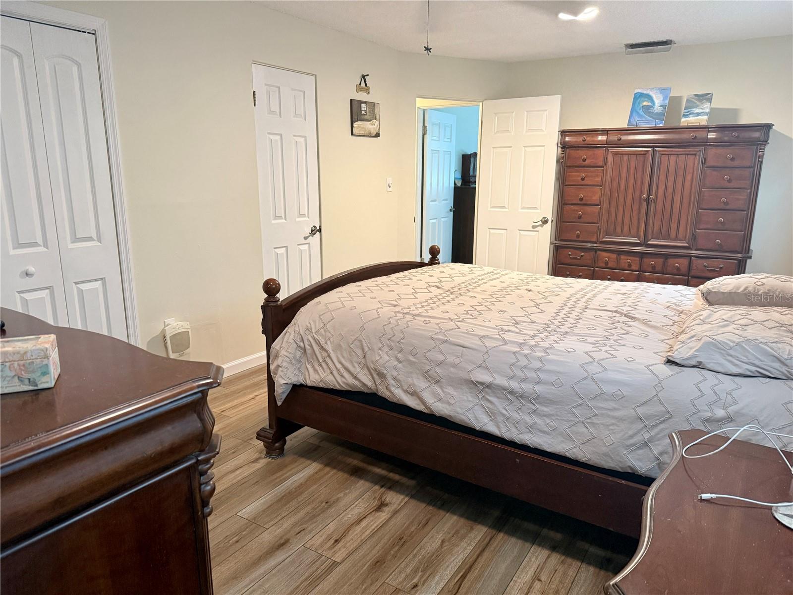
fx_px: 550
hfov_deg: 71.6
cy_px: 298
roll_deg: -0.4
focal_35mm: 24
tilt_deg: -13.6
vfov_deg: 56.8
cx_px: 396
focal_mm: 6.76
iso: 400
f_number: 1.78
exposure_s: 1/60
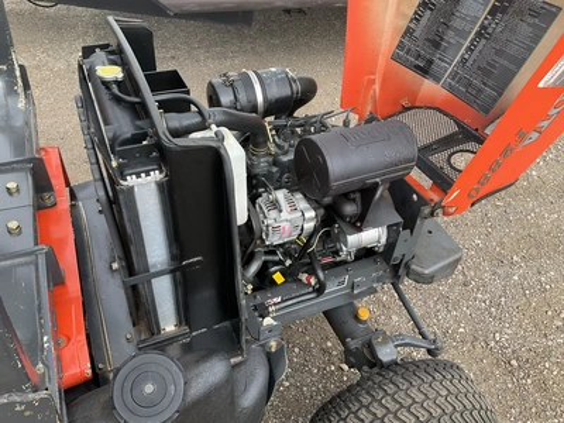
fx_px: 472
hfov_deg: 61.7
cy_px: 212
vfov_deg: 48.2
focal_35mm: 29
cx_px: 282
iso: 25
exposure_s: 1/314
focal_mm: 3
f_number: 1.8
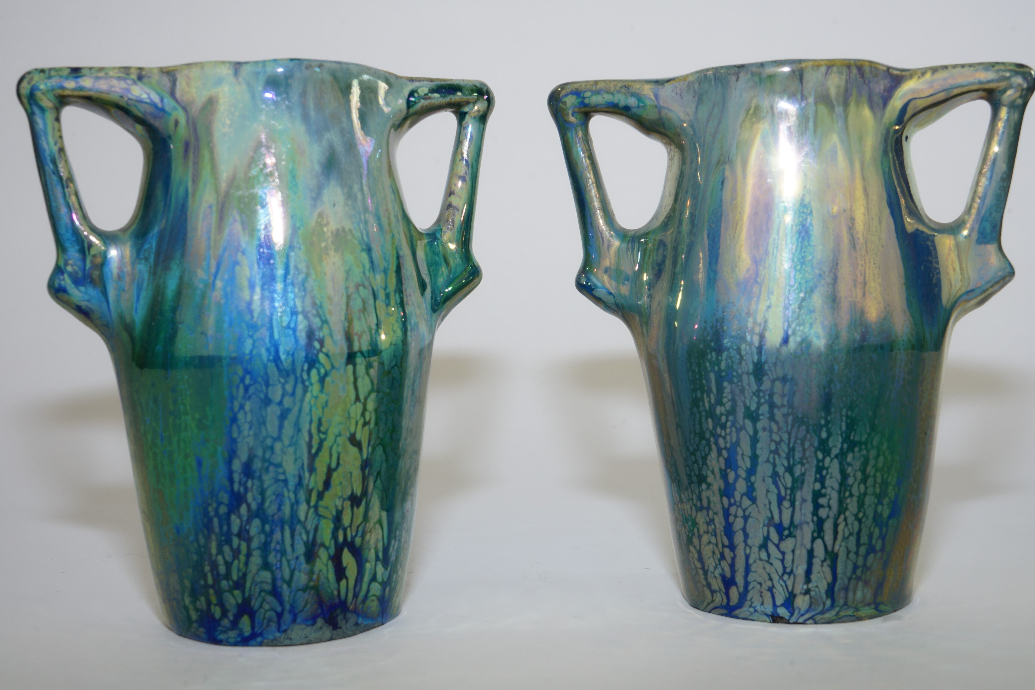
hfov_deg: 44.5
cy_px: 345
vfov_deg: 30.5
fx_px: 1265
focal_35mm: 44
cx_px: 518
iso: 125
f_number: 14
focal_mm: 44
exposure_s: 1/40
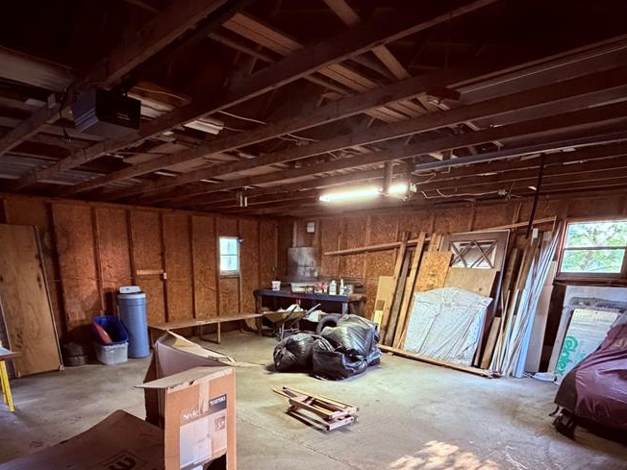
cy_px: 362
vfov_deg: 57.4
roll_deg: -0.2
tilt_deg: -14.8
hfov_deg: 75.9
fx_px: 398
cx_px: 266
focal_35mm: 22
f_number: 2.2
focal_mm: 2.22
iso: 1000
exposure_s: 1/40
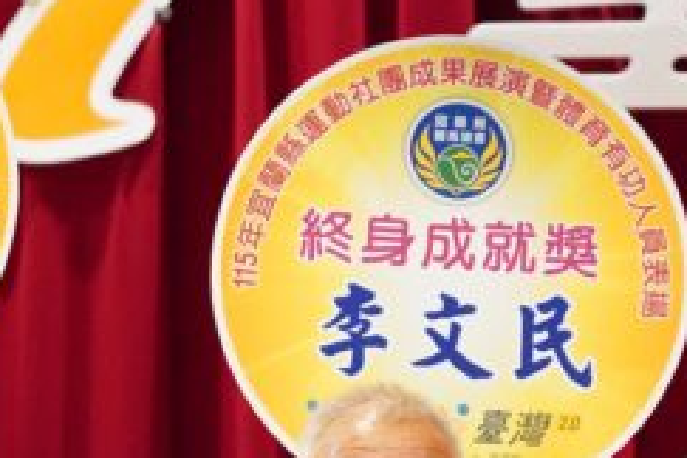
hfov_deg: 7.3
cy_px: 711
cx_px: 59
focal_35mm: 282
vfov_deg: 4.8
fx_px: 5381
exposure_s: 1/250
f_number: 4
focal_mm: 67
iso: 8000
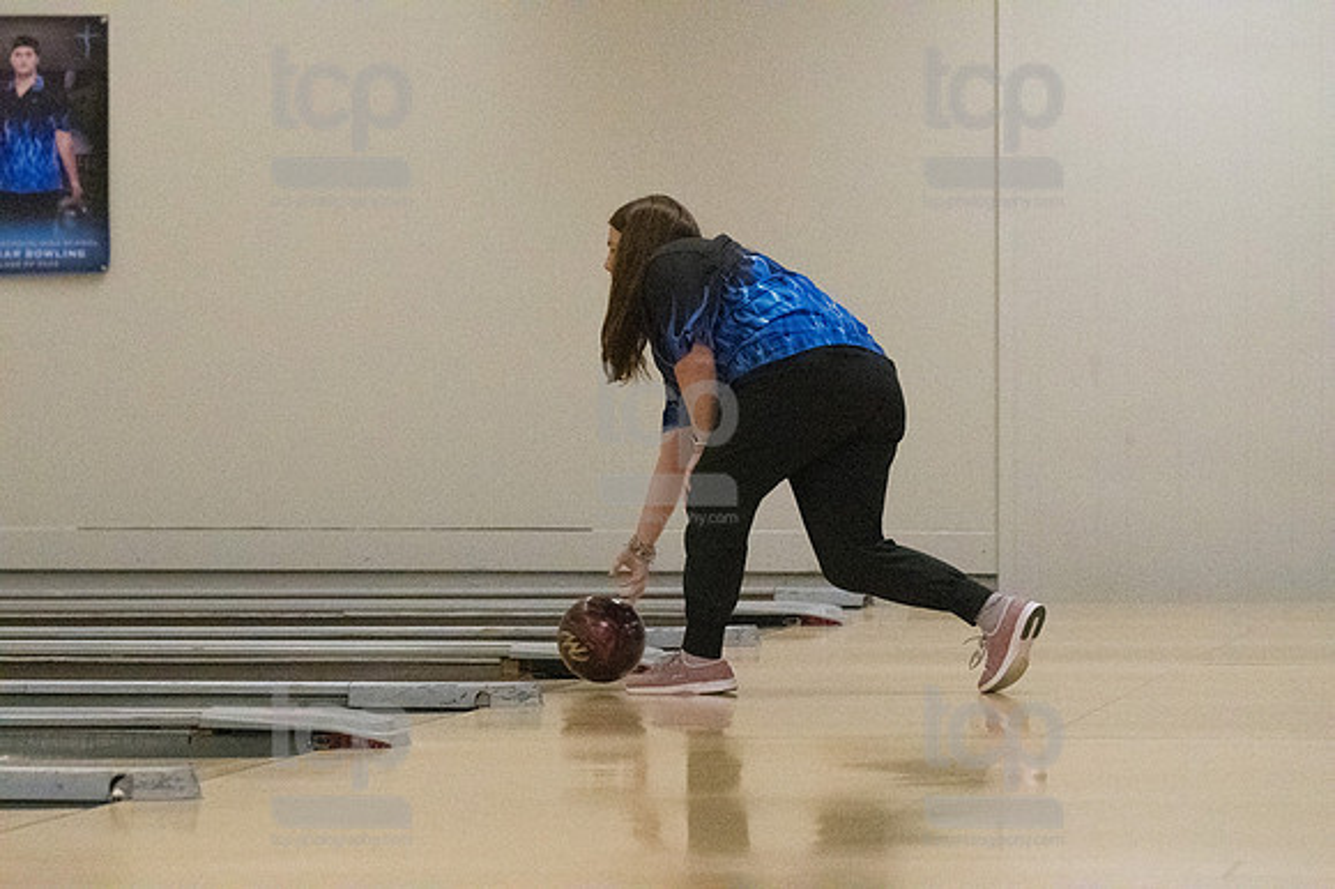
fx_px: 6449
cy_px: 444
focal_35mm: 174
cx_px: 668
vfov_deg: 7.9
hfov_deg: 11.8
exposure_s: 1/1250
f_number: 4
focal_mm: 116
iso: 10000
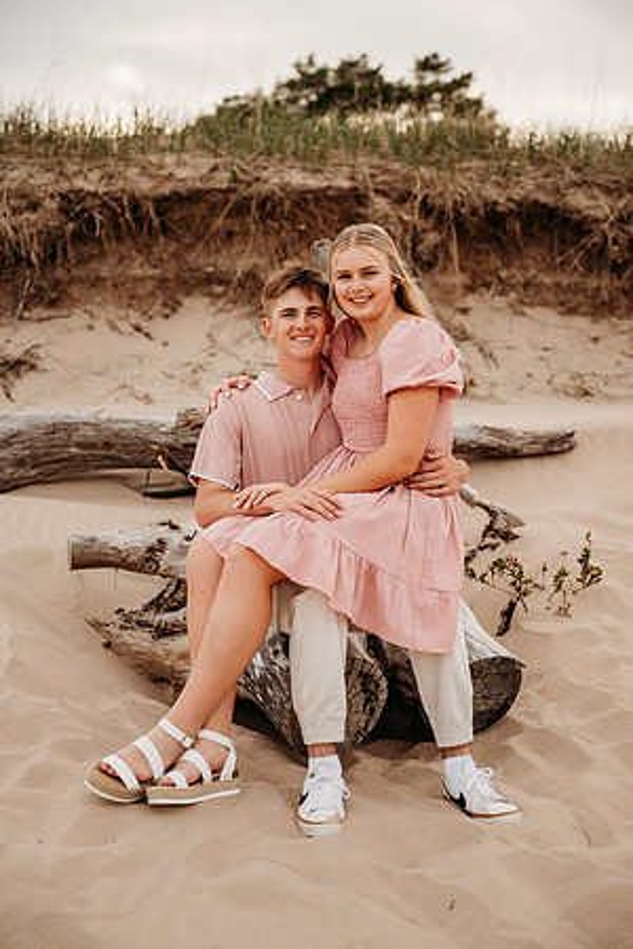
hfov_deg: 23.8
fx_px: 1503
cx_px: 316
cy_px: 474
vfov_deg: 35.1
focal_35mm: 57
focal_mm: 57
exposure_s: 1/1000
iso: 320
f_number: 2.8
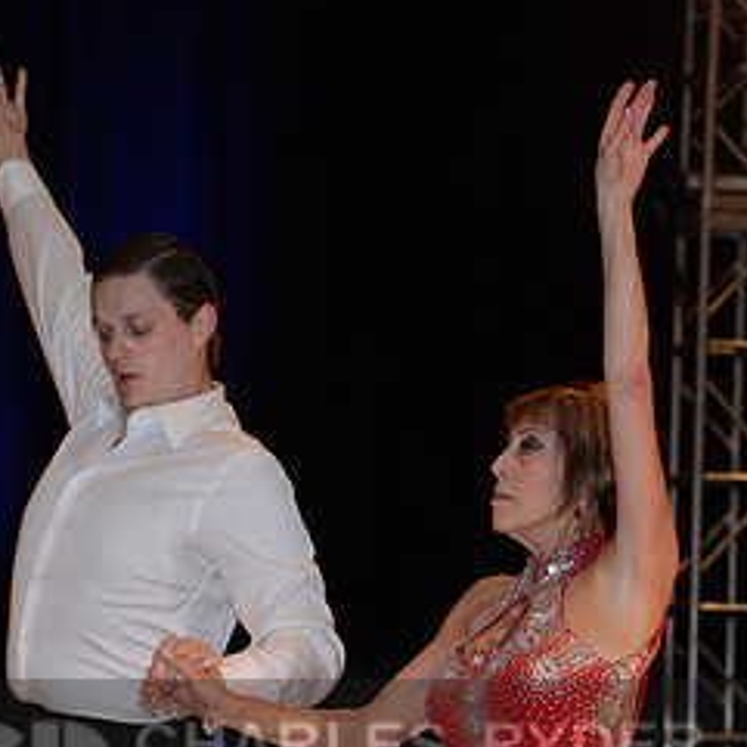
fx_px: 3882
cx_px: 327
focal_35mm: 159
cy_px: 784
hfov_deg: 11.0
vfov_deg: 10.9
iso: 2000
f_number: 4.5
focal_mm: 78
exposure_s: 1/200
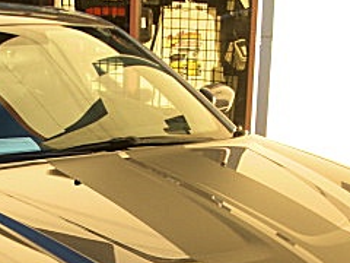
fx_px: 971
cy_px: 286
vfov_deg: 15.0
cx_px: 80
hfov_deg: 20.3
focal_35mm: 96
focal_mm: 6.3
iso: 50
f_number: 2.8
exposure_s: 1/160
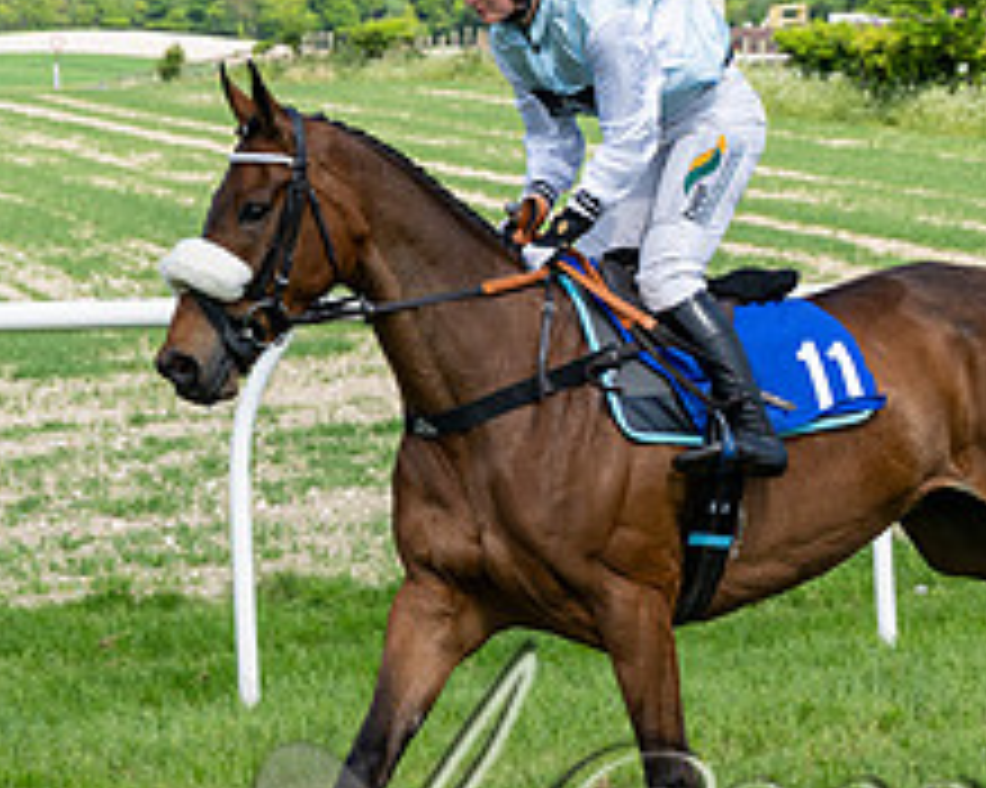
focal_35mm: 217
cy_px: 527
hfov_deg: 8.9
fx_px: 6330
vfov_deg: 7.1
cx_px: 538
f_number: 5.6
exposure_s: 1/1000
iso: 200
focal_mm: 75
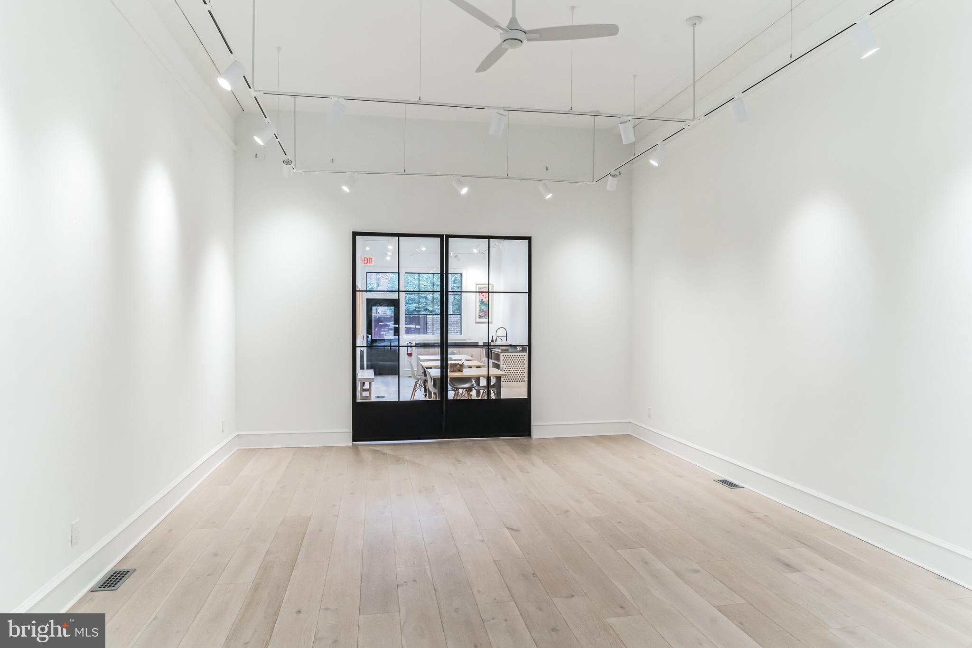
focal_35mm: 22
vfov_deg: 57.2
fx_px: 594
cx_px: 486
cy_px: 324
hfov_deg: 78.6
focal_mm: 22
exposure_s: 1/80
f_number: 9
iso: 640
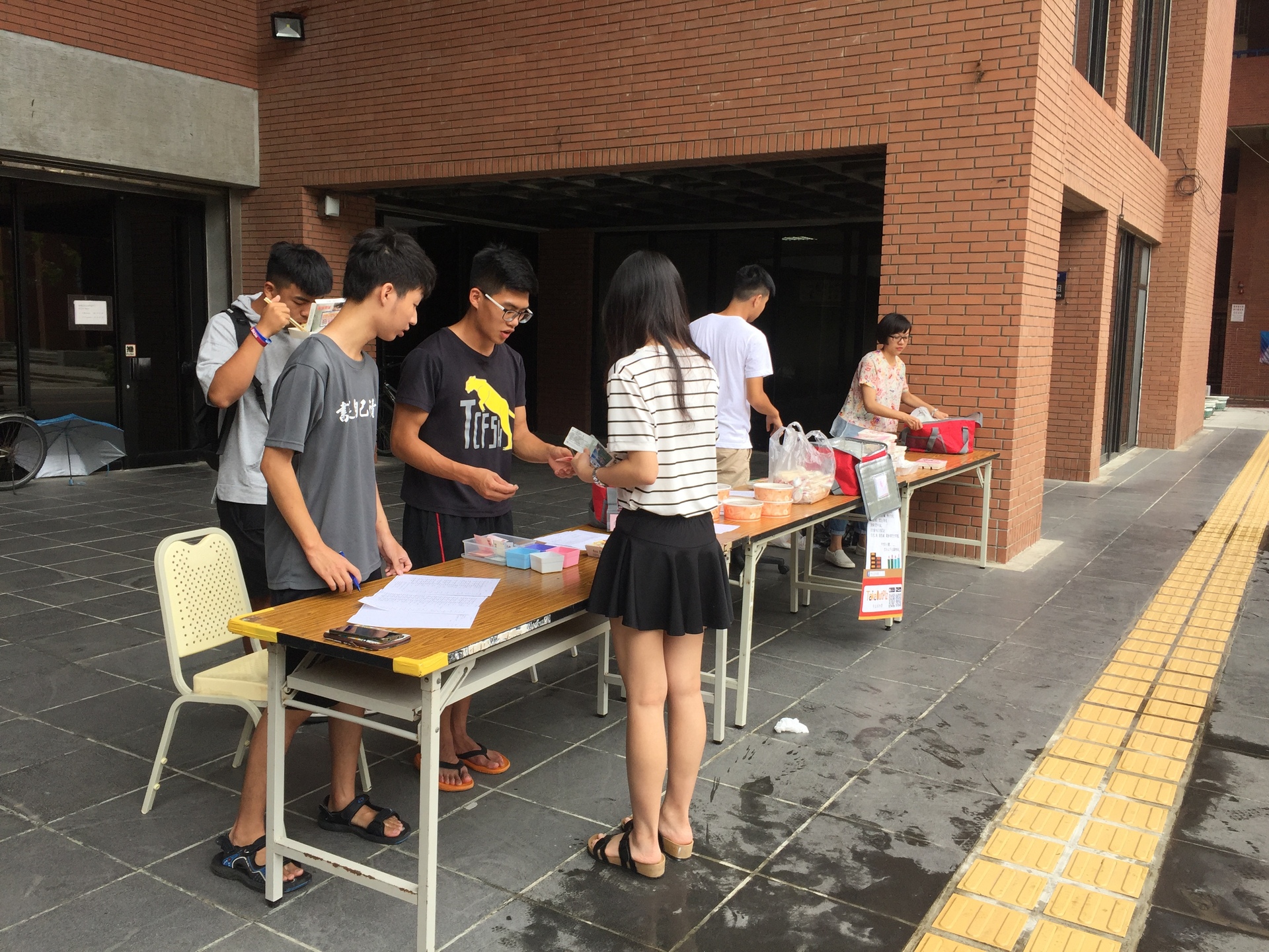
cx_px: 634
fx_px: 1063
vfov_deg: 48.2
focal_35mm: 29
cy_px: 476
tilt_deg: -7.7
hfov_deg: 61.7
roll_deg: -2.0
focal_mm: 4.15
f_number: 2.2
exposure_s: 1/449
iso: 32
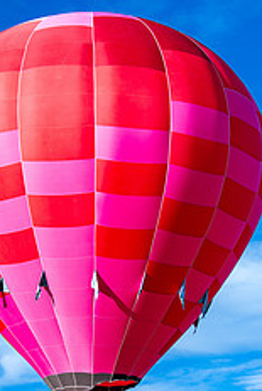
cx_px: 95
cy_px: 271
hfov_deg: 11.4
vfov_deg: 17.0
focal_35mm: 120
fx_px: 1308
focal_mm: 62
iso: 400
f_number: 4.8
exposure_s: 1/1250
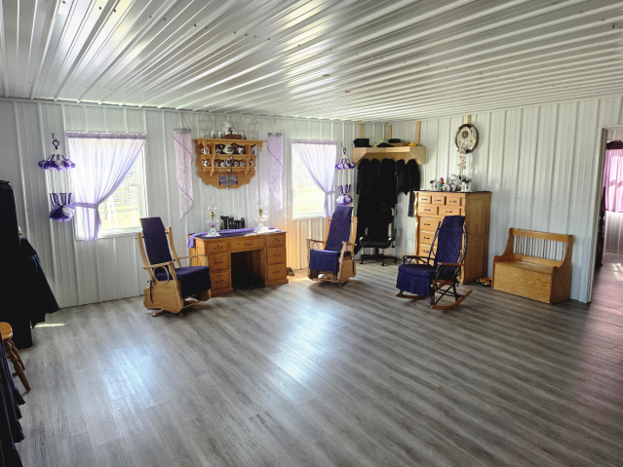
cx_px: 309
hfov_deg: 71.6
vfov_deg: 56.8
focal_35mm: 24
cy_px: 234
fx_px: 432
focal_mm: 5.4
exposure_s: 1/180
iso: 200
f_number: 1.8
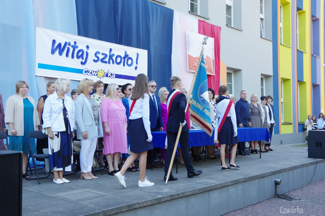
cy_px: 108
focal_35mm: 36
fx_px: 325
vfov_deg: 36.8
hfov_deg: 53.2
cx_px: 162
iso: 1600
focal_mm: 24
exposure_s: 1/250
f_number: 8
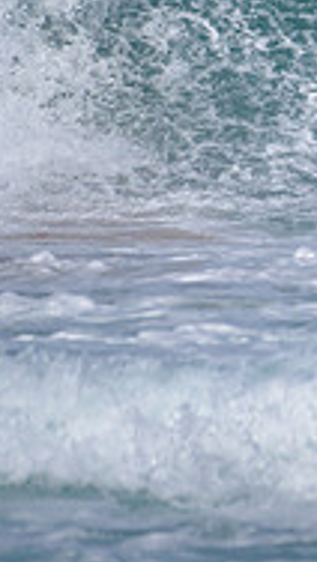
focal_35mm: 1984
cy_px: -57
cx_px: 974
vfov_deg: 1.1
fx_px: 29594
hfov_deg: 0.6
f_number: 5.6
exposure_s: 1/2000
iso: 100
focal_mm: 500
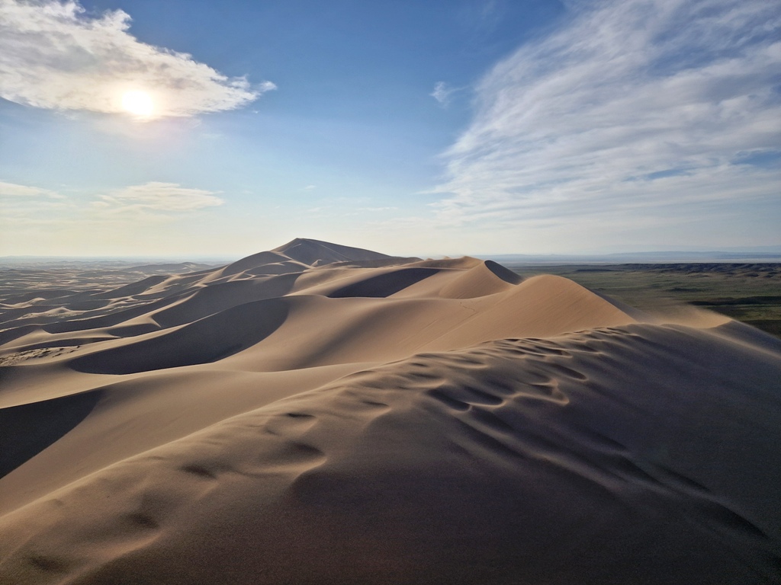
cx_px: 390
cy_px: 292
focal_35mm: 23
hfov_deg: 73.9
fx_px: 519
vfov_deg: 58.9
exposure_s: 1/4752
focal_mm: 5.4
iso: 50
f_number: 1.8
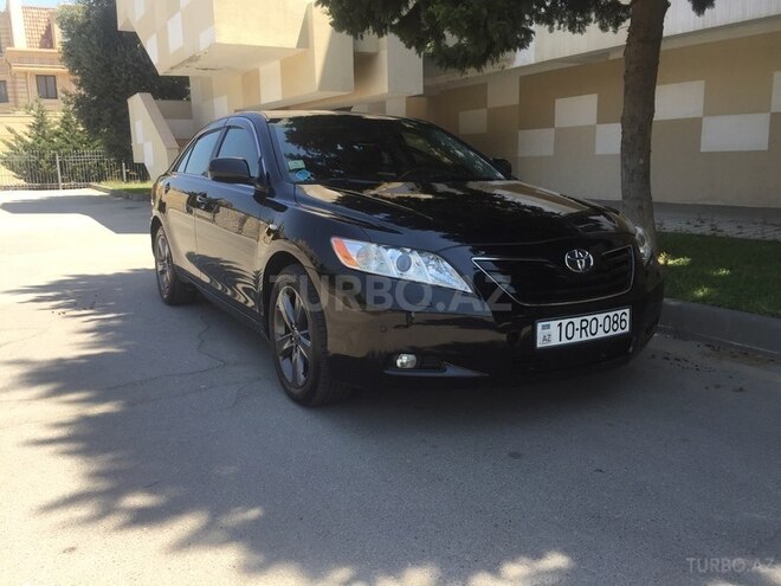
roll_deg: -0.5
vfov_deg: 48.2
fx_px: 654
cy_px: 293
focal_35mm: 29
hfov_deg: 61.7
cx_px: 390
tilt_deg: -11.6
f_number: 2.2
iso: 32
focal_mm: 4.15
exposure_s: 1/590
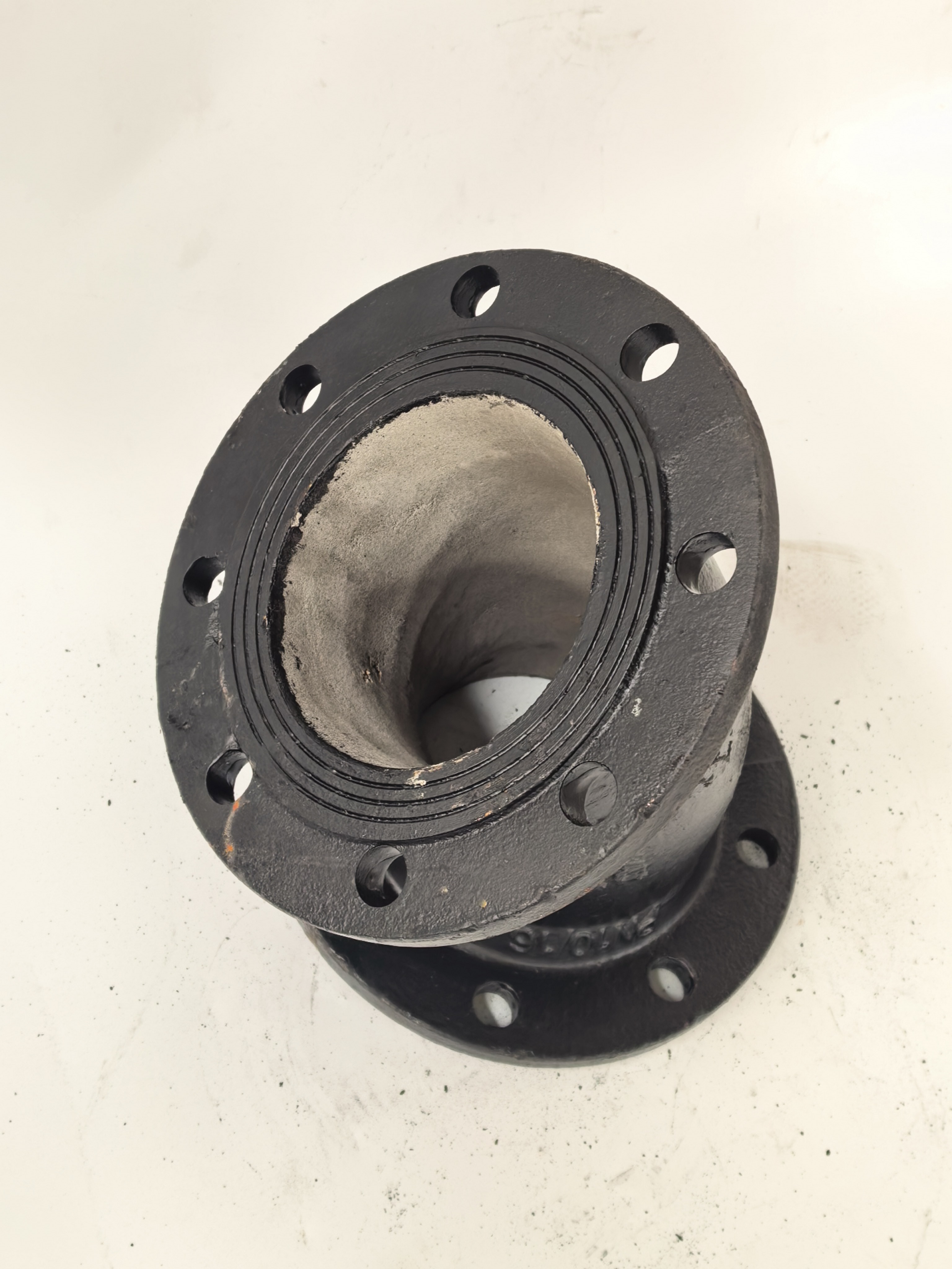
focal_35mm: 46
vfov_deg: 41.2
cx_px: 476
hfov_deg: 31.5
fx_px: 1687
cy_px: 634
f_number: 2
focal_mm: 8.5
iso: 200
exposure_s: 1/50
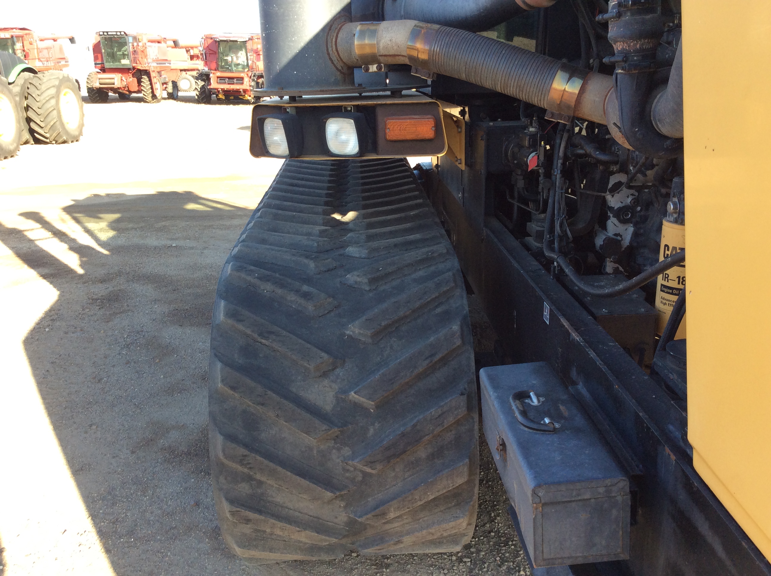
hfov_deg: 56.9
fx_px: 712
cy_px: 288
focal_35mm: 32
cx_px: 386
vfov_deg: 44.1
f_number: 2.4
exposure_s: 1/198
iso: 32
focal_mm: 3.3
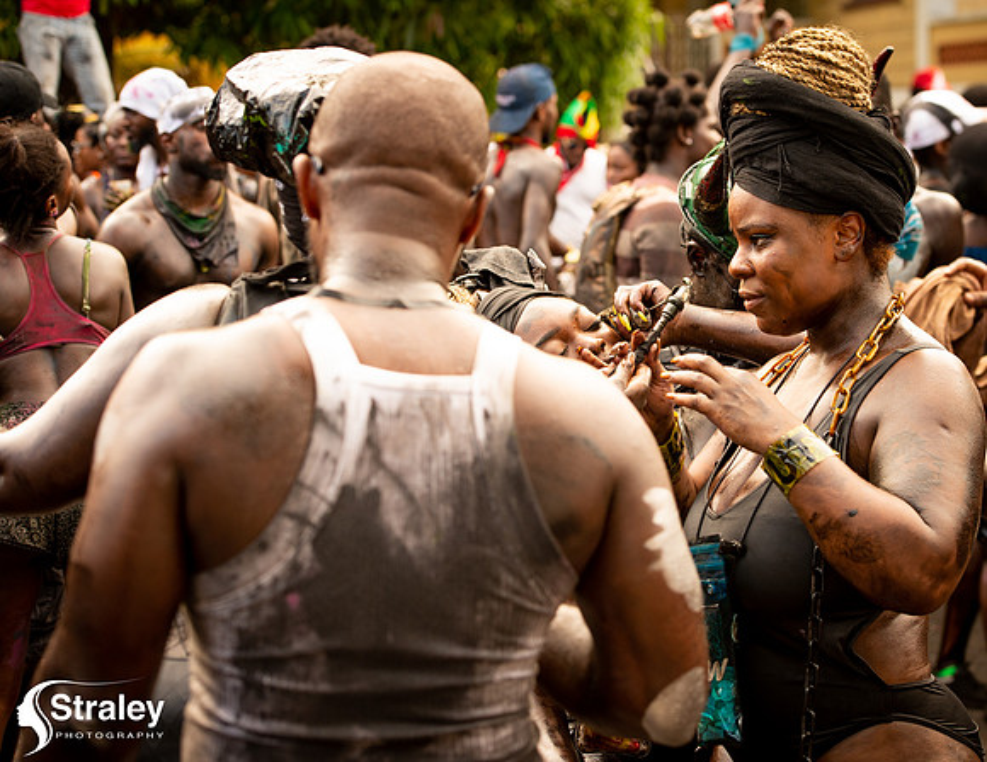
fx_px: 2339
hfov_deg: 23.8
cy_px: 362
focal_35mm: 81
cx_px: 602
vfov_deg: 18.5
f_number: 5
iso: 800
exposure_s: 1/320
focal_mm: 70
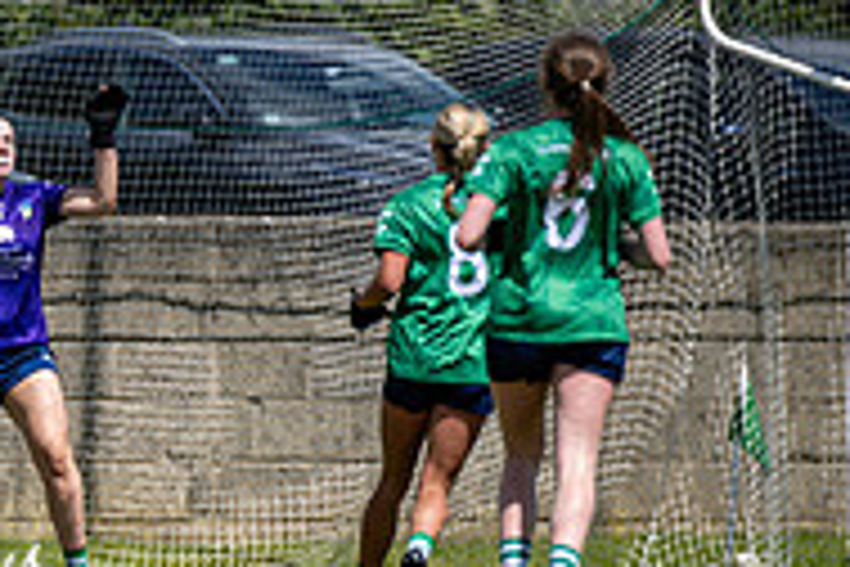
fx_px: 21791
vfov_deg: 1.5
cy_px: 488
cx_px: -256
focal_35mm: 923
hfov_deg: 2.2
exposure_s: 1/6400
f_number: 2.8
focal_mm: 300
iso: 100
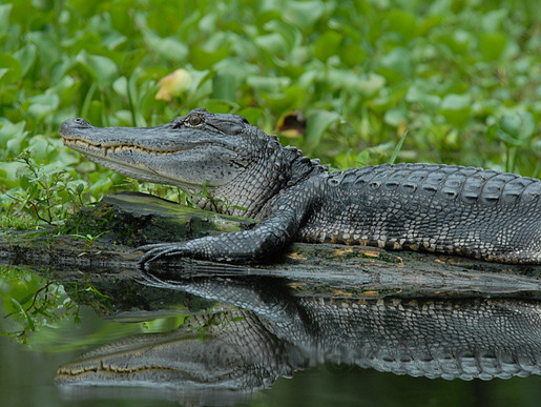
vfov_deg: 3.0
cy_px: 204
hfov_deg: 3.9
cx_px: 288
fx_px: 7882
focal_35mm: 504
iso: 400
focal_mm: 310
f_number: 5.3
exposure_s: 1/250
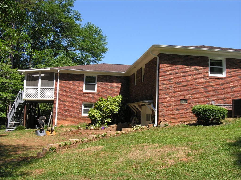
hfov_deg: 47.9
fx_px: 272
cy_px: 90
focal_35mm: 39
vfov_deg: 36.8
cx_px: 120
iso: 50
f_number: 6.3
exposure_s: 1/166
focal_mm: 10
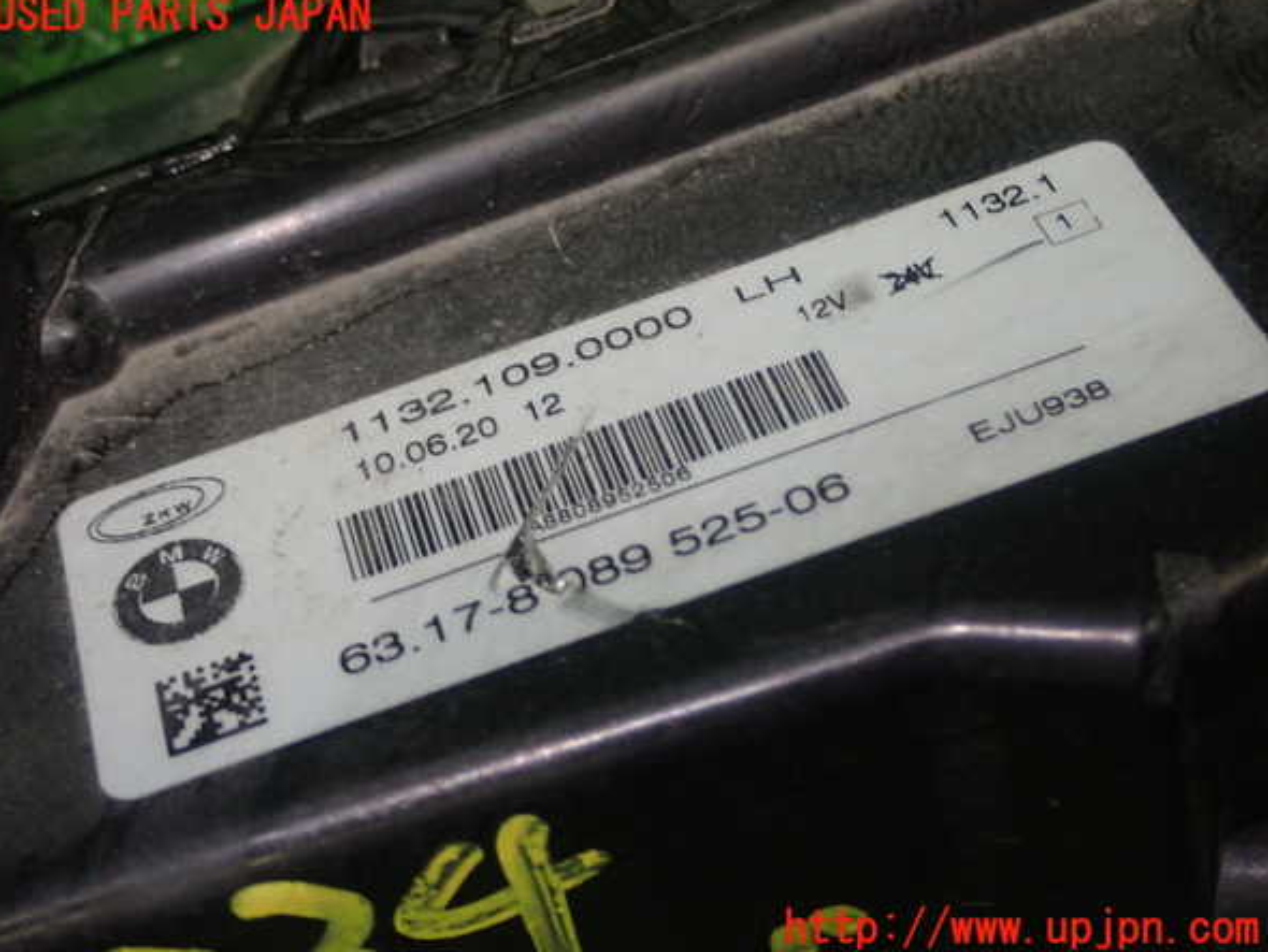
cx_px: 625
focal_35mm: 63
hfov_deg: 30.7
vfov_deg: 23.3
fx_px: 2309
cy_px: 473
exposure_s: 1/60
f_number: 3.6
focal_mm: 11.09
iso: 400
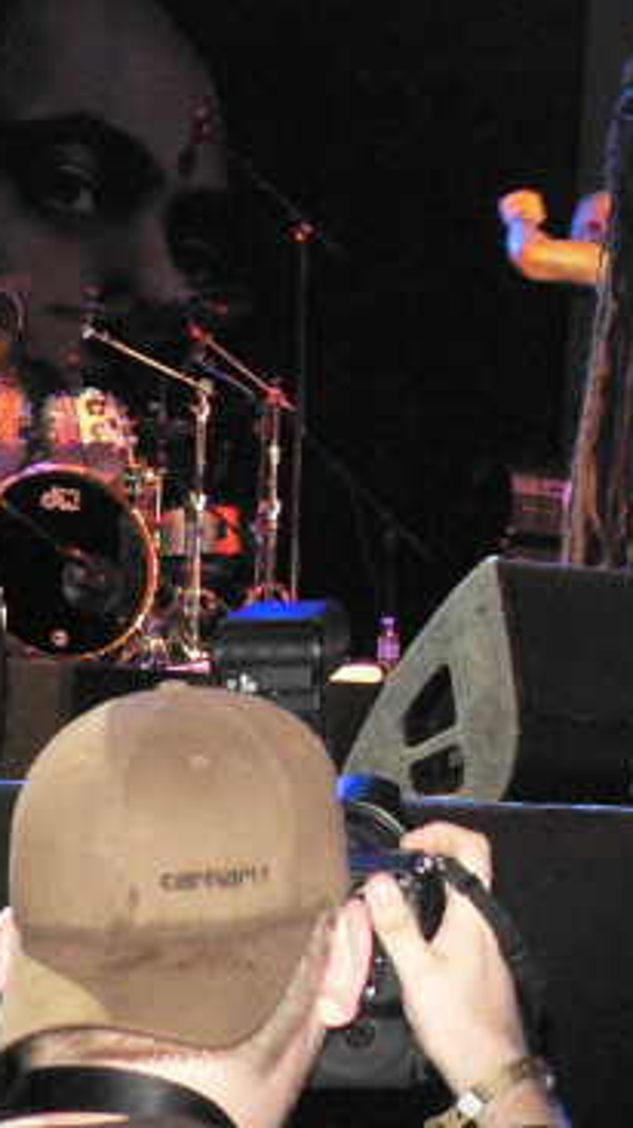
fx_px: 3019
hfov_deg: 11.2
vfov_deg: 21.1
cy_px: 475
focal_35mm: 101
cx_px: 1094
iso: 400
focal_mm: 7.8
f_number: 2.8
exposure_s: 1/60
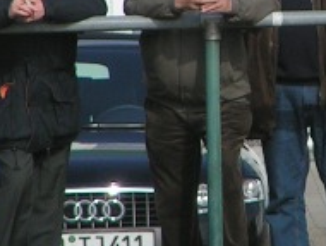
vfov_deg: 0.9
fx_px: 15087
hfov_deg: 1.2
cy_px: -34
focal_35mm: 1600
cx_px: 285
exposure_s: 1/1000
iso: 50
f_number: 4.5
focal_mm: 58
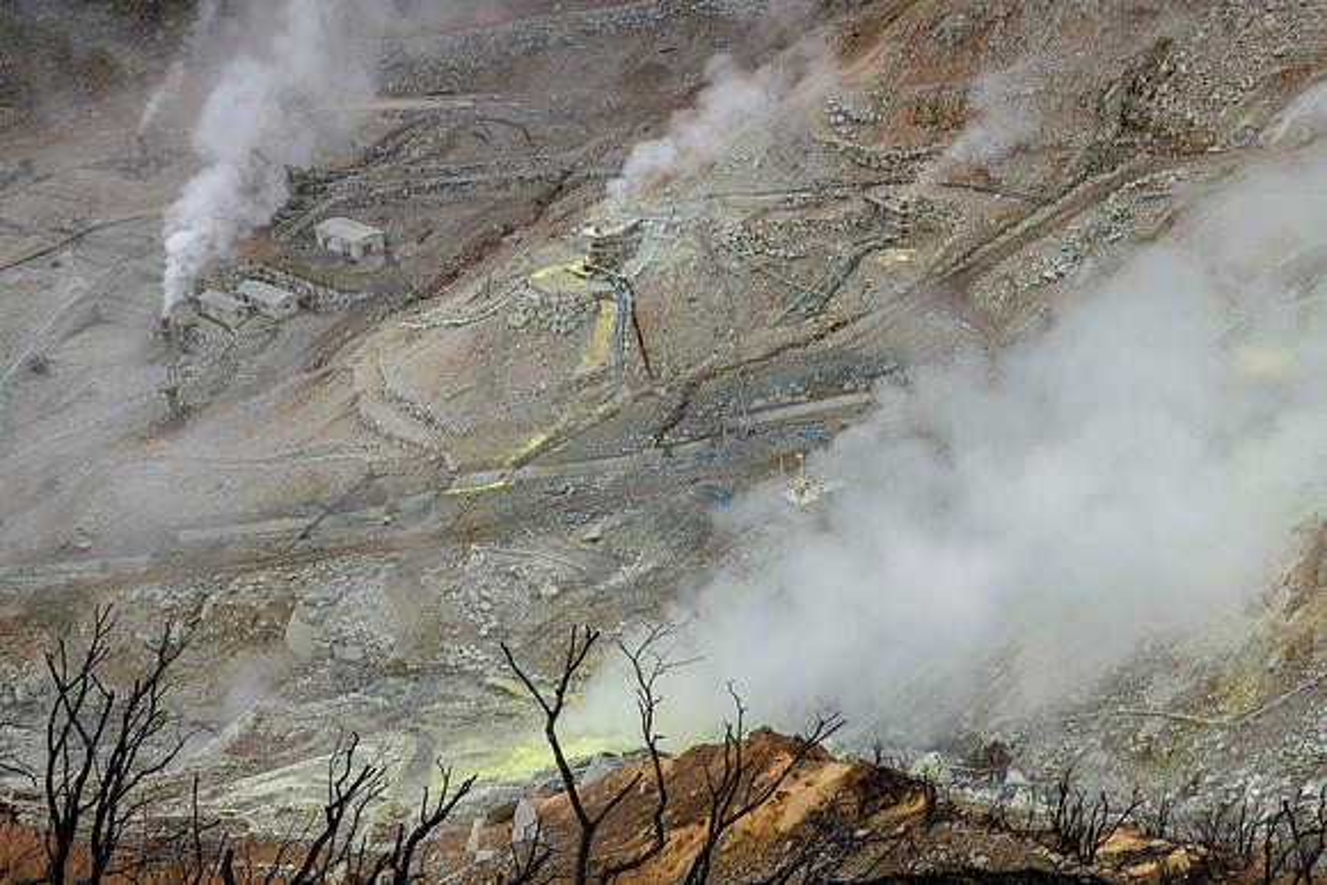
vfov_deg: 26.0
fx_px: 1917
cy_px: 442
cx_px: 664
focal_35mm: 52
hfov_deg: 38.2
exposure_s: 1/125
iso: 64
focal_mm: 52
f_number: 5.6
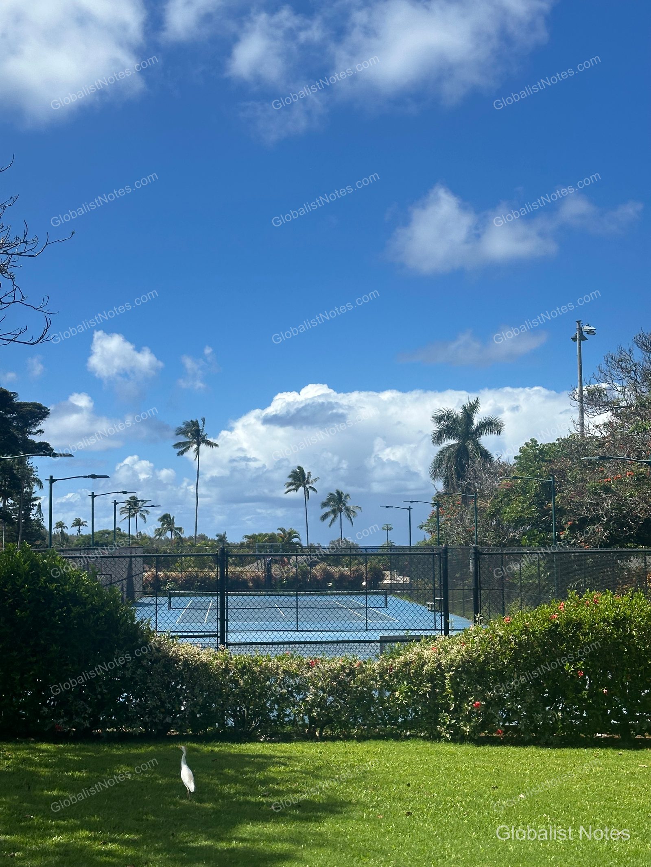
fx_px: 1203
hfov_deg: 30.3
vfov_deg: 39.7
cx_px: 326
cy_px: 434
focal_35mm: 48
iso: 64
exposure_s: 1/5882
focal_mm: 6.86
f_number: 1.78
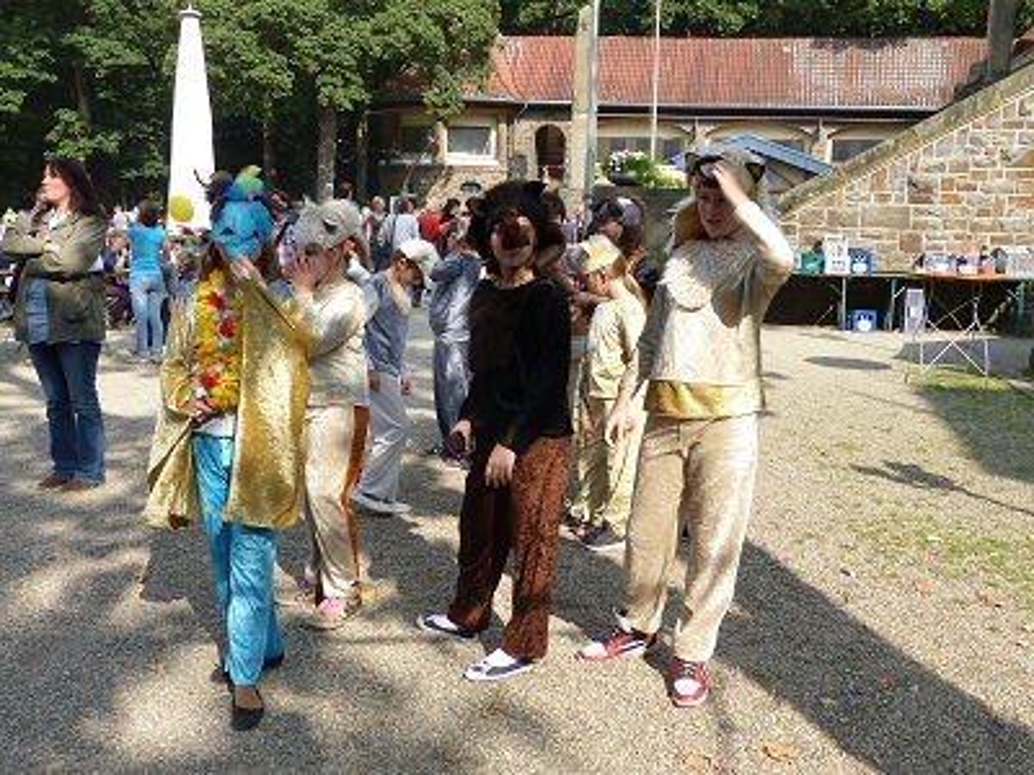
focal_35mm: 35
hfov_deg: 52.6
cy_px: 388
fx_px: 1045
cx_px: 517
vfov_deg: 40.7
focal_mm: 6.3
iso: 100
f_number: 4
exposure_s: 1/500
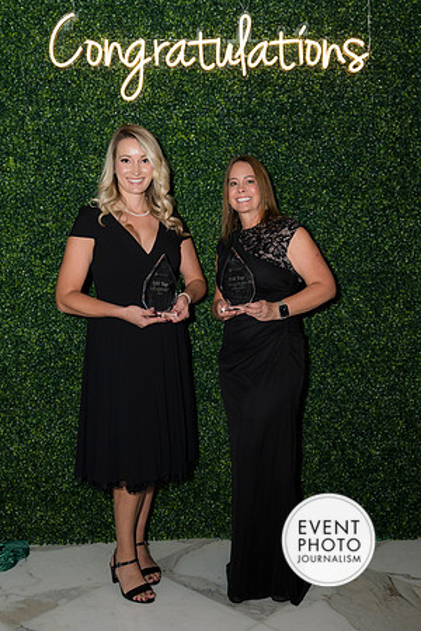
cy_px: 316
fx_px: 719
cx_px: 210
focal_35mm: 41
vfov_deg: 47.4
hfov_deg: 32.6
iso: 500
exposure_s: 1/160
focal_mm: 41
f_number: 5
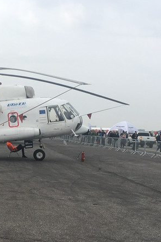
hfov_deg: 17.2
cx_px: -64
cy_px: 161
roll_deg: -2.9
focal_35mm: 73
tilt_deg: -3.3
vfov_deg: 27.5
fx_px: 490
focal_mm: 4.15
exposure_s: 1/950
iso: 25
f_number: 2.2
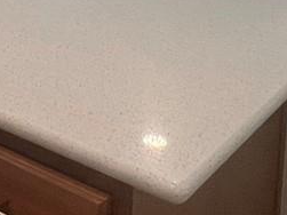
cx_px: 32
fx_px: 688
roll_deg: -2.3
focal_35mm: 83
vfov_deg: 15.4
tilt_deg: -2.8
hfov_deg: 23.0
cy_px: -169
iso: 160
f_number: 1.8
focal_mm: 1.57
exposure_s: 1/120
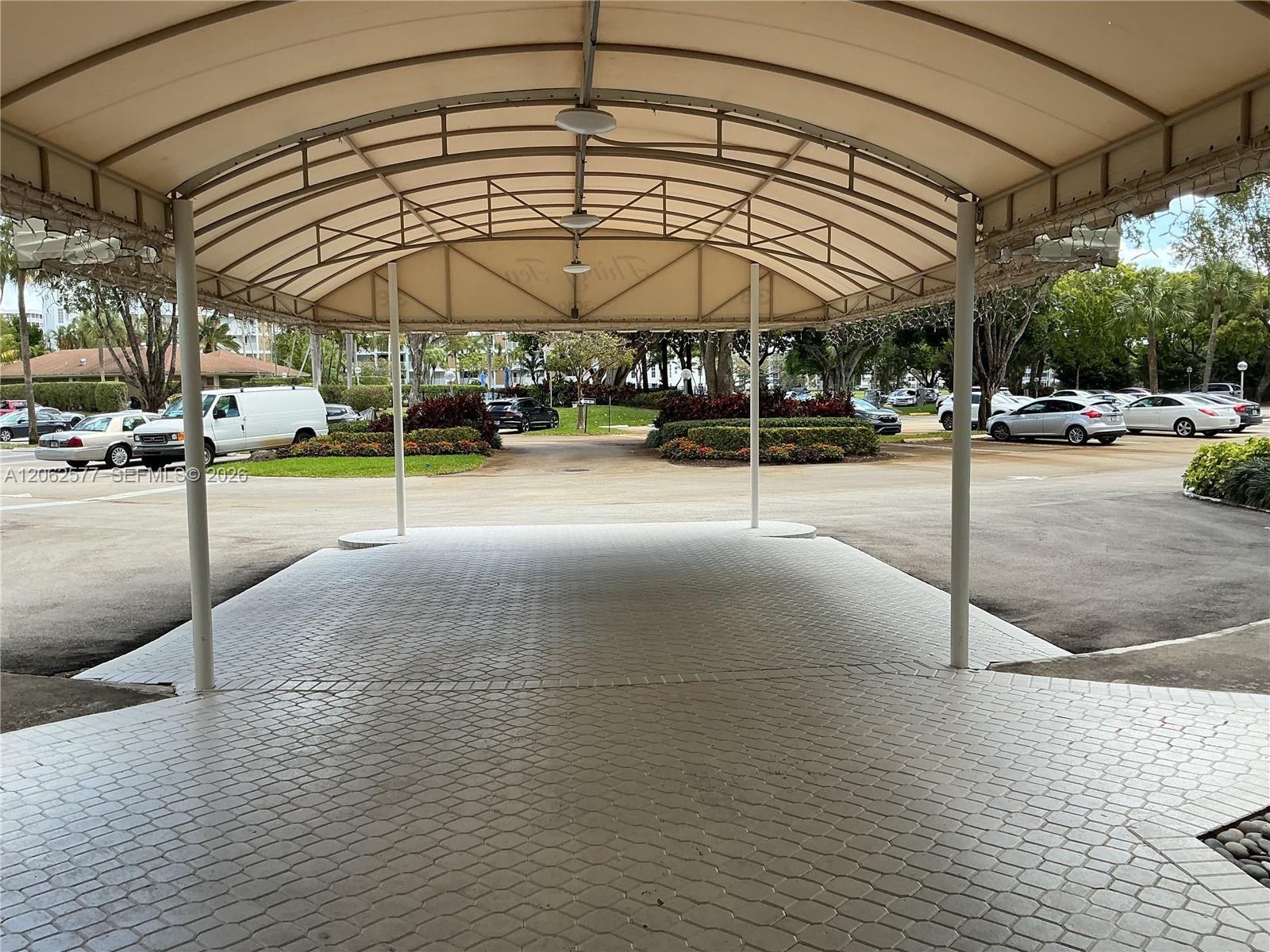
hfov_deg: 61.7
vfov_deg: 48.2
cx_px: 635
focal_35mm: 29
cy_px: 476
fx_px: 1064
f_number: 1.8
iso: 25
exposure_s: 1/446
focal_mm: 3
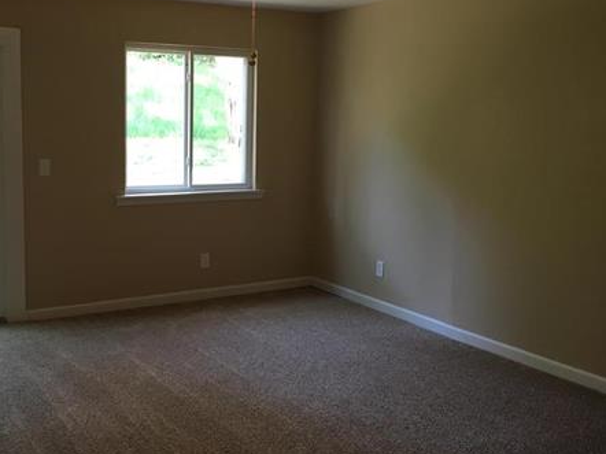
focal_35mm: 42
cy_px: 219
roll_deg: -1.7
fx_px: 735
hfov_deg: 44.4
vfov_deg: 34.3
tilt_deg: -8.0
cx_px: 218
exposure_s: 1/30
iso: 64
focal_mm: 4.15
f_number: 2.2
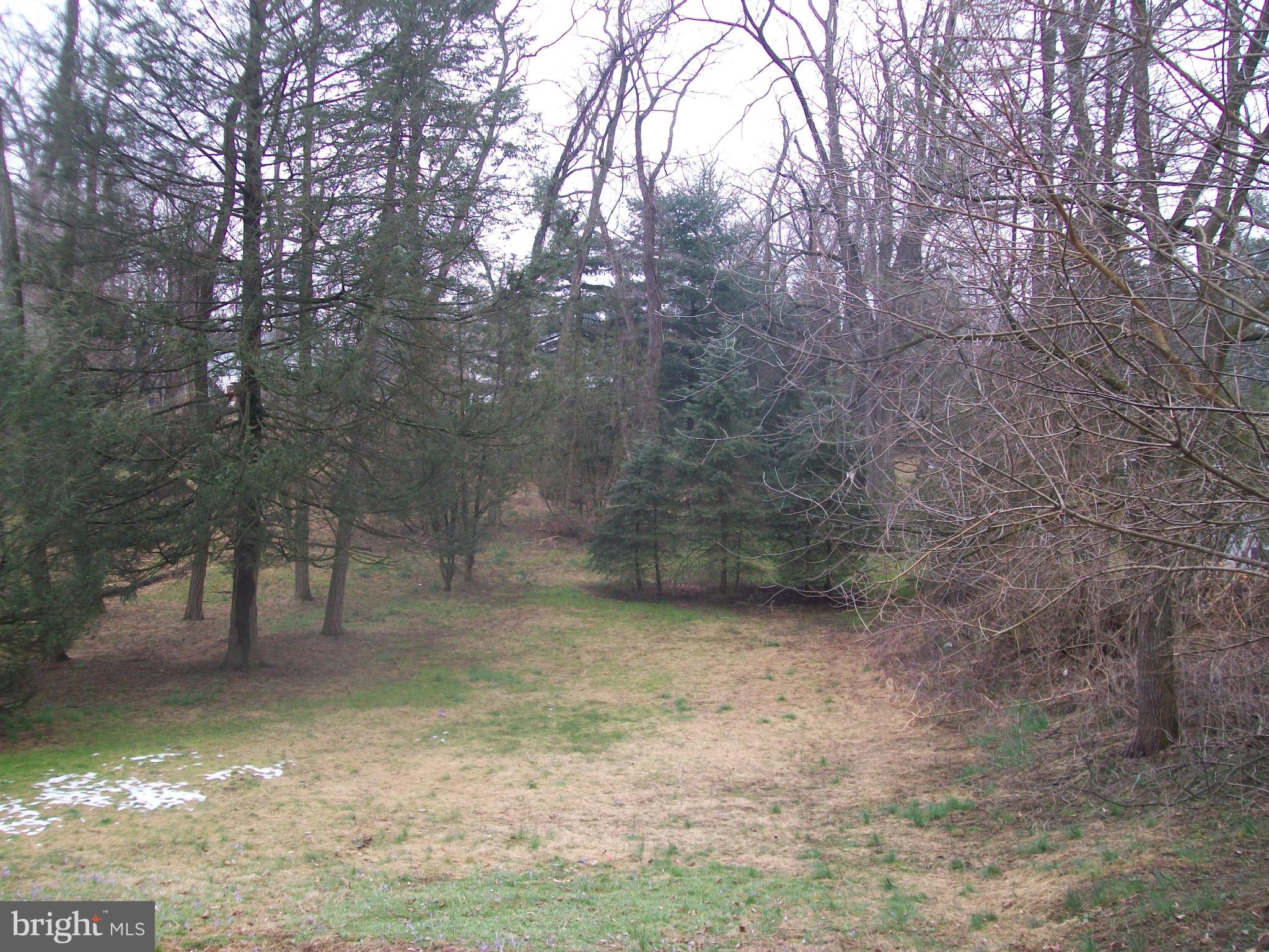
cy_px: 476
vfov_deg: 39.7
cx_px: 634
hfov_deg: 51.4
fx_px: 1320
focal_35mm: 36
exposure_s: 1/250
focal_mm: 6
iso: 64
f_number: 2.7
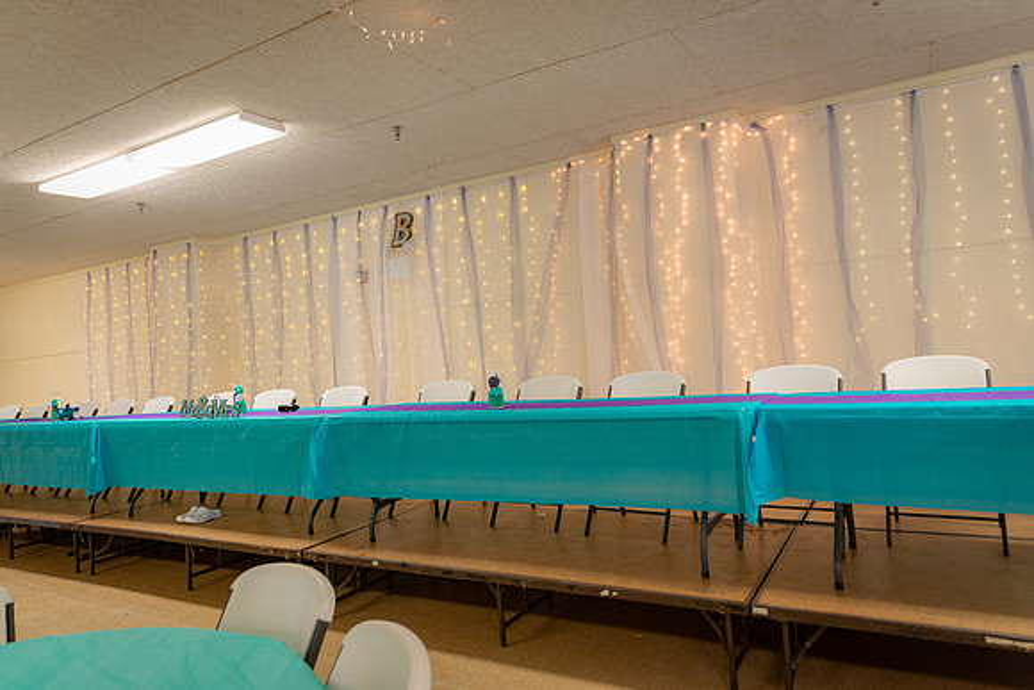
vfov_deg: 53.2
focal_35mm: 24
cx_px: 517
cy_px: 345
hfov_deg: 73.7
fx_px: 689
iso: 1250
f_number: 3.5
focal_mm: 24
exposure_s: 1/125
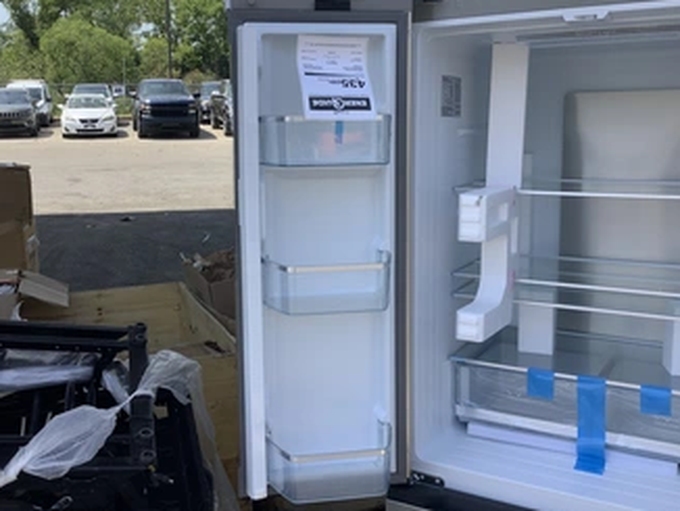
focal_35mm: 38
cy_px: 221
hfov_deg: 48.8
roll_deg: +1.2
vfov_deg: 37.7
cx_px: 298
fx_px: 747
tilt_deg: -10.5
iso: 25
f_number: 2.4
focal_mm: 3.3
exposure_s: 1/668
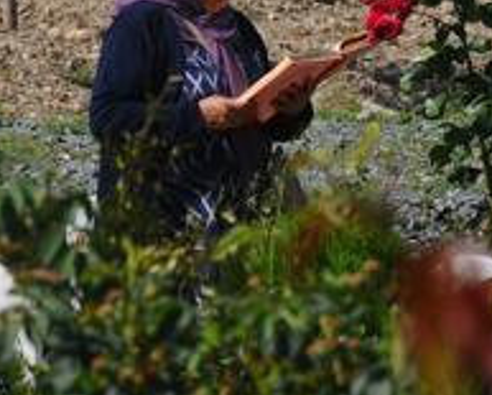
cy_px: 25
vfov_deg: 2.0
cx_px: 173
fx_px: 11171
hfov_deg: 2.5
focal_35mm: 766
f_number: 10
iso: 200
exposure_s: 1/400
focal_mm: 200
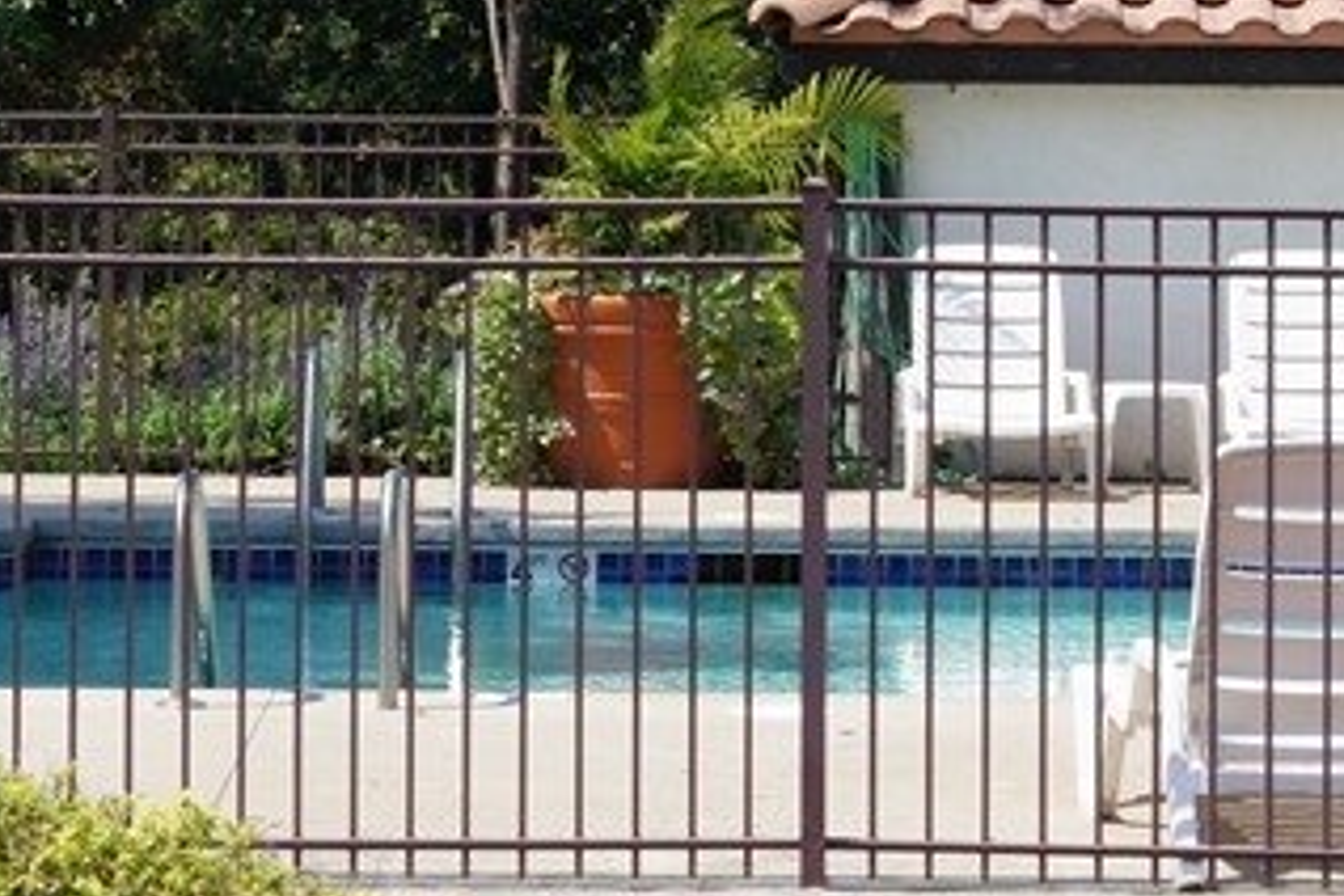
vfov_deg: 7.2
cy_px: 104
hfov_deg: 10.8
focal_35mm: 190
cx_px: 543
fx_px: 7082
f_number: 13
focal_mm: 37
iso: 200
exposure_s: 1/160
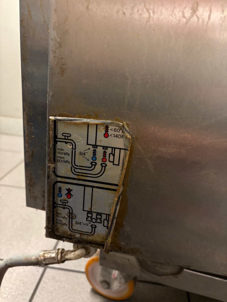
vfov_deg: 67.3
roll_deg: -5.2
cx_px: 114
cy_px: 151
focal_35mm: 26
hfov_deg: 53.1
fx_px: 227
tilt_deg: -21.1
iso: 500
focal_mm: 5.96
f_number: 1.6
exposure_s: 1/25
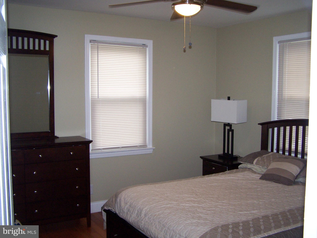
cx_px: 158
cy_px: 119
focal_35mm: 38
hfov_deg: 49.0
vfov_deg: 37.7
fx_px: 348
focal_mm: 6.3
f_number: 2.8
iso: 140
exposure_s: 1/60
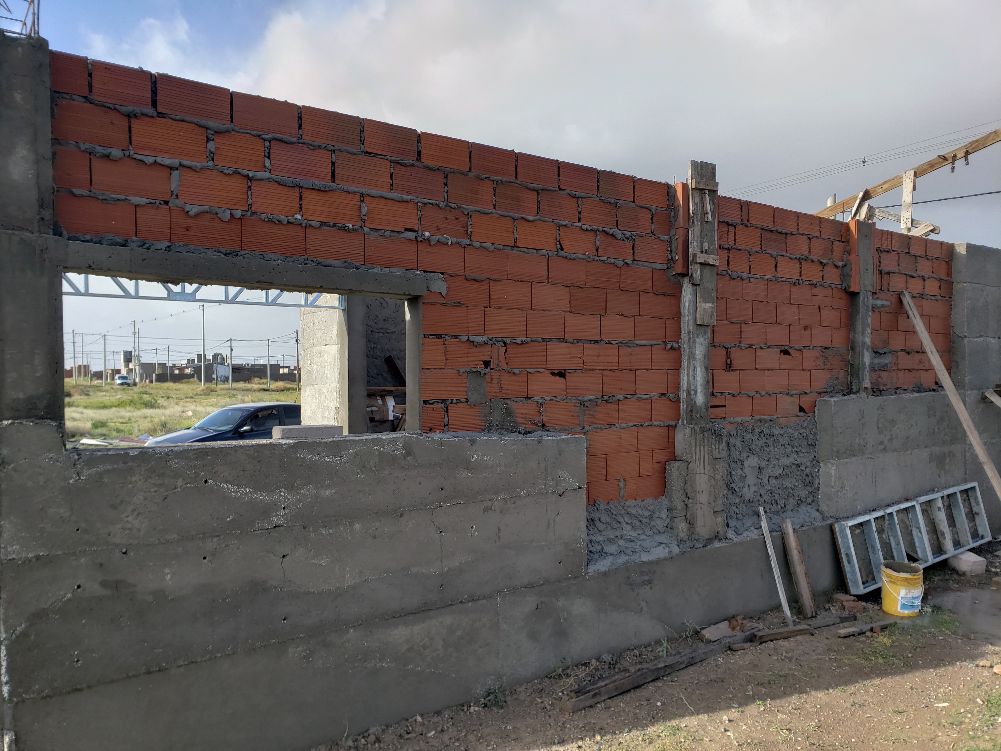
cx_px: 500
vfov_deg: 53.1
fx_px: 752
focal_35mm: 26
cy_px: 376
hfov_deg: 67.3
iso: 50
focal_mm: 4.3
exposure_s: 1/1105
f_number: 2.4
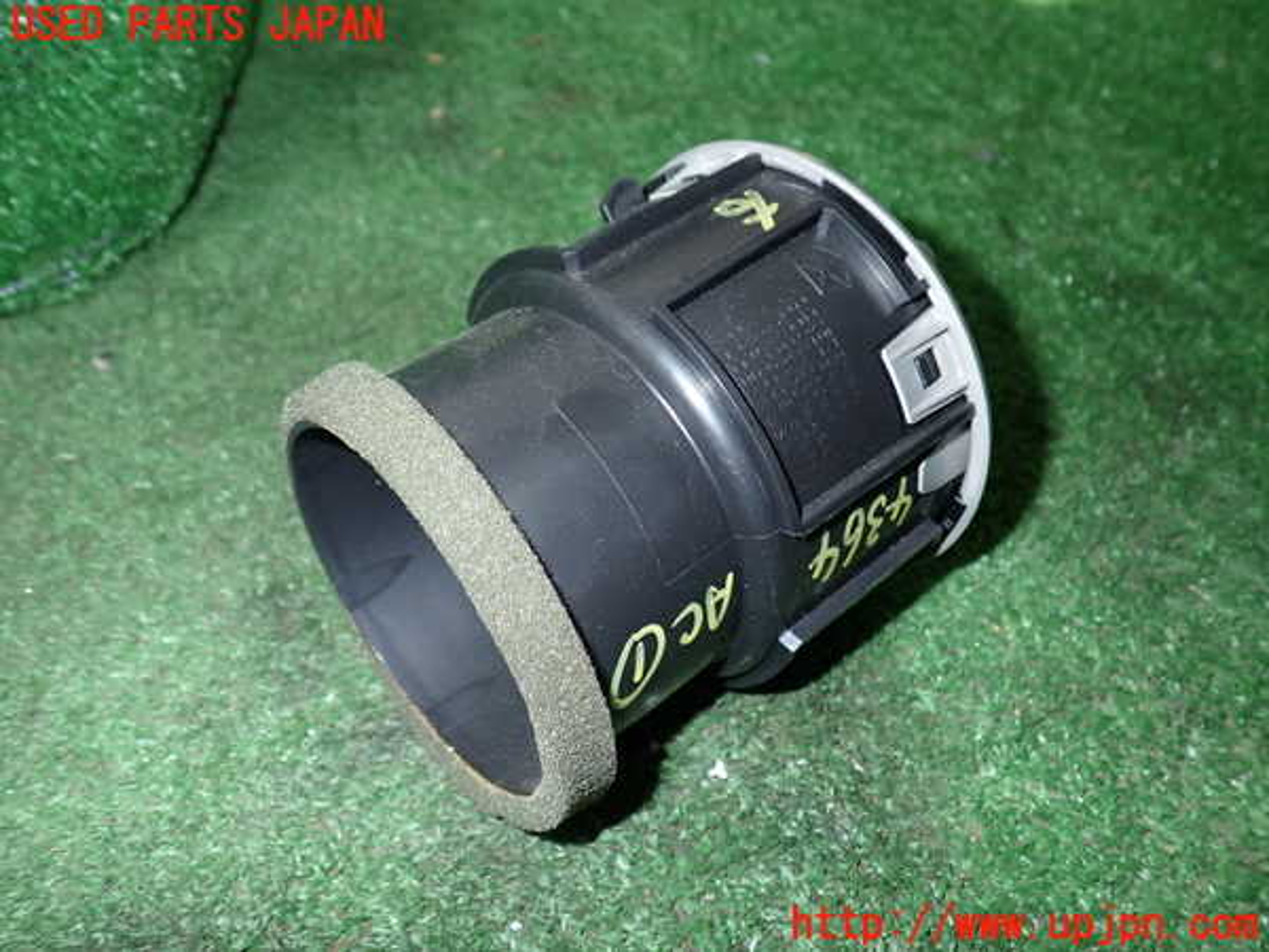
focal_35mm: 30
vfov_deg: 46.8
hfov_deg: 60.0
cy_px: 476
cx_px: 634
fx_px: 1100
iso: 200
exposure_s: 1/30
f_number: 6.3
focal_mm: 5.4
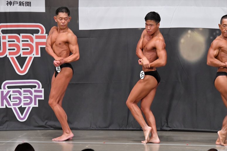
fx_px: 1607
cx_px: 114
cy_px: 76
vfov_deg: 5.4
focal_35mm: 255
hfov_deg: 8.1
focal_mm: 170
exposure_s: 1/400
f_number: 5.6
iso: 6400
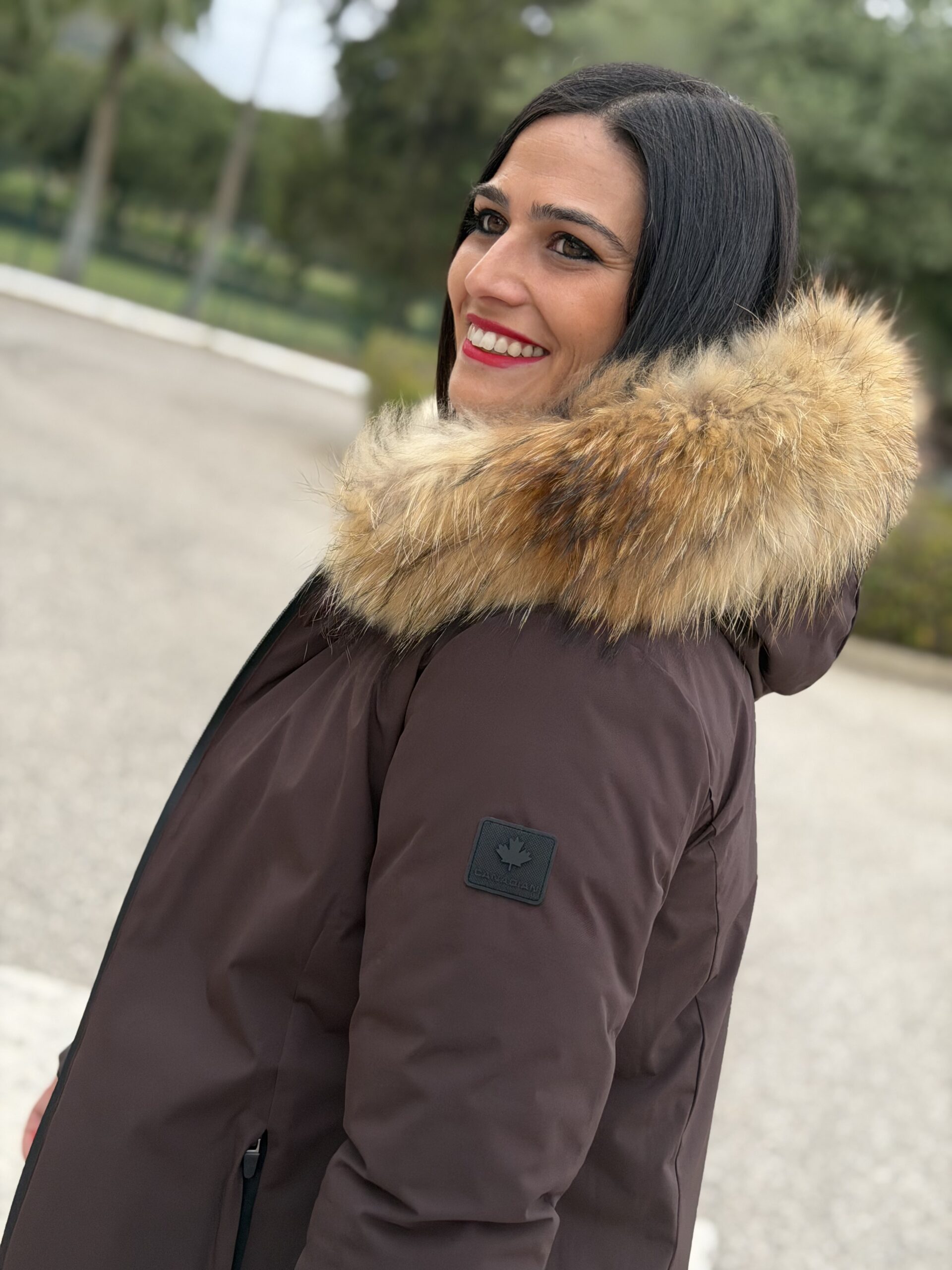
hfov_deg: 30.3
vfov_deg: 39.7
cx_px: 476
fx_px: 1760
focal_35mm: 48
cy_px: 635
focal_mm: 6.76
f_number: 1.78
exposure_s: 1/951
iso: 80
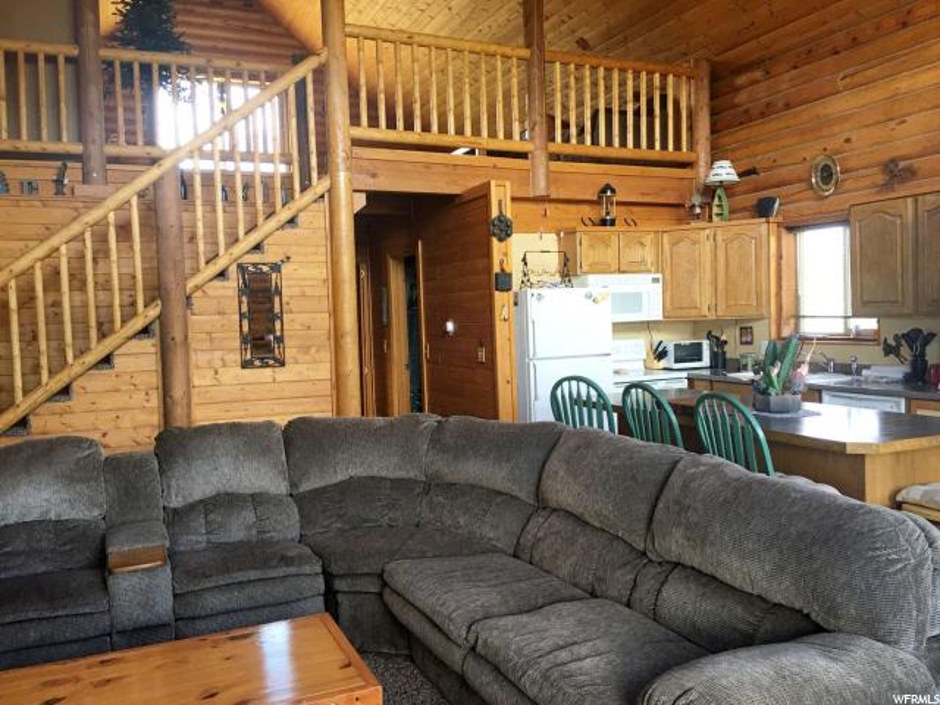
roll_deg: +3.0
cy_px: 352
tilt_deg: -2.4
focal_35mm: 29
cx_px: 470
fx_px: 787
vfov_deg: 48.2
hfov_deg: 61.7
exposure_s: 1/30
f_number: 2.2
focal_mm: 4.15
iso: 32
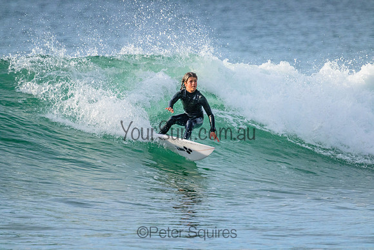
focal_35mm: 800
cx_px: 187
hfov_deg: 2.6
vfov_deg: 1.7
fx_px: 8313
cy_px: 125
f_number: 11
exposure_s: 1/1250
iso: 4500
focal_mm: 800
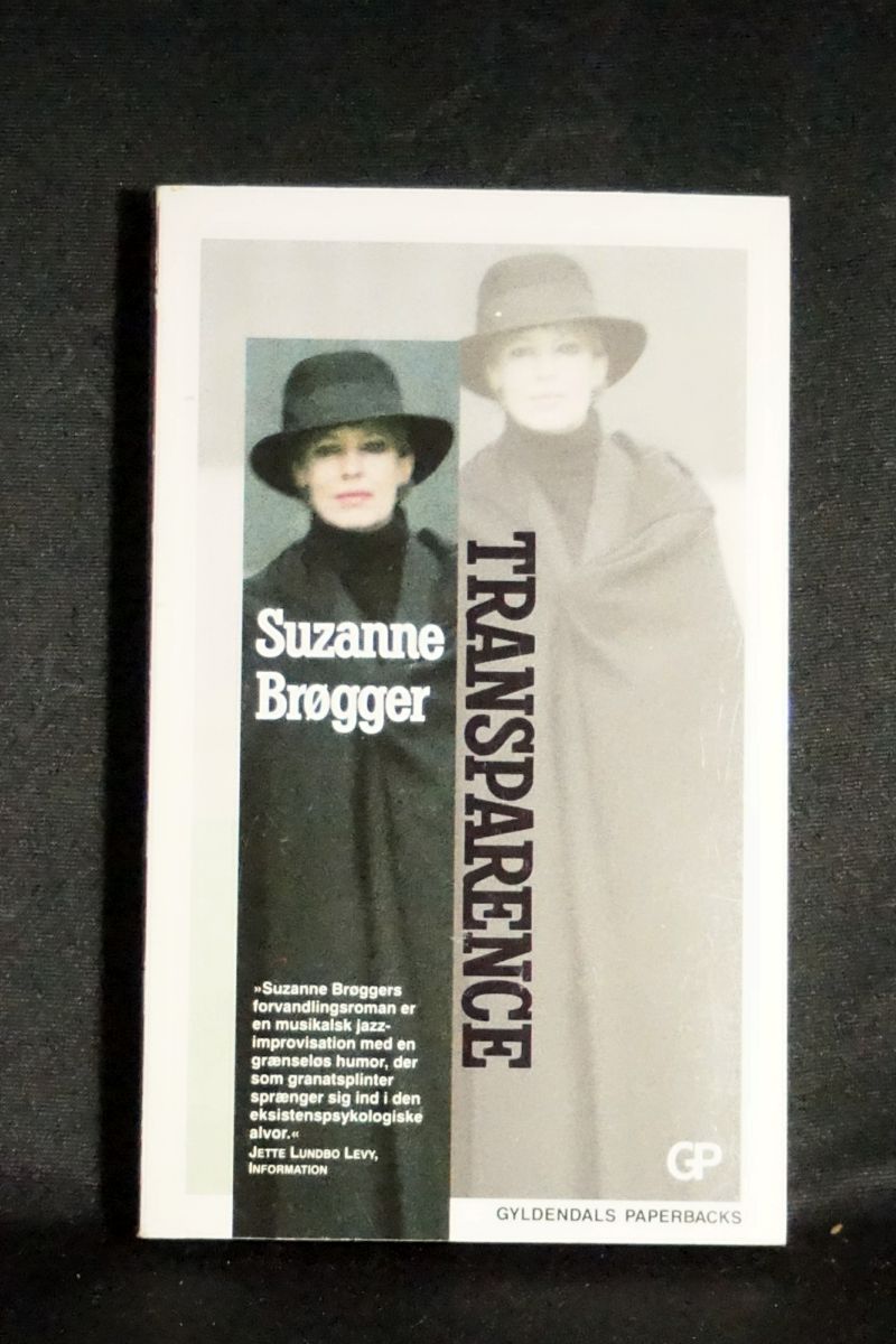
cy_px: 672
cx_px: 448
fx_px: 3173
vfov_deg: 23.9
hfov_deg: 16.1
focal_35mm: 85
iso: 25600
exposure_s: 1/500
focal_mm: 85
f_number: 5.6
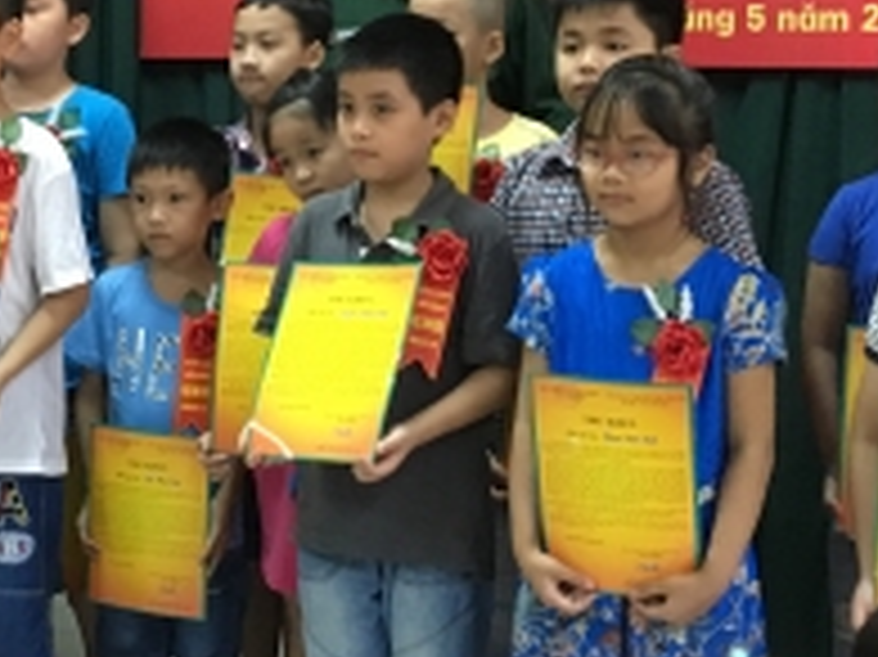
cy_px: 230
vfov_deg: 17.9
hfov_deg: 23.5
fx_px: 2079
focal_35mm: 82
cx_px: 167
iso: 250
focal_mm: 4.15
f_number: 2.2
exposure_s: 1/33
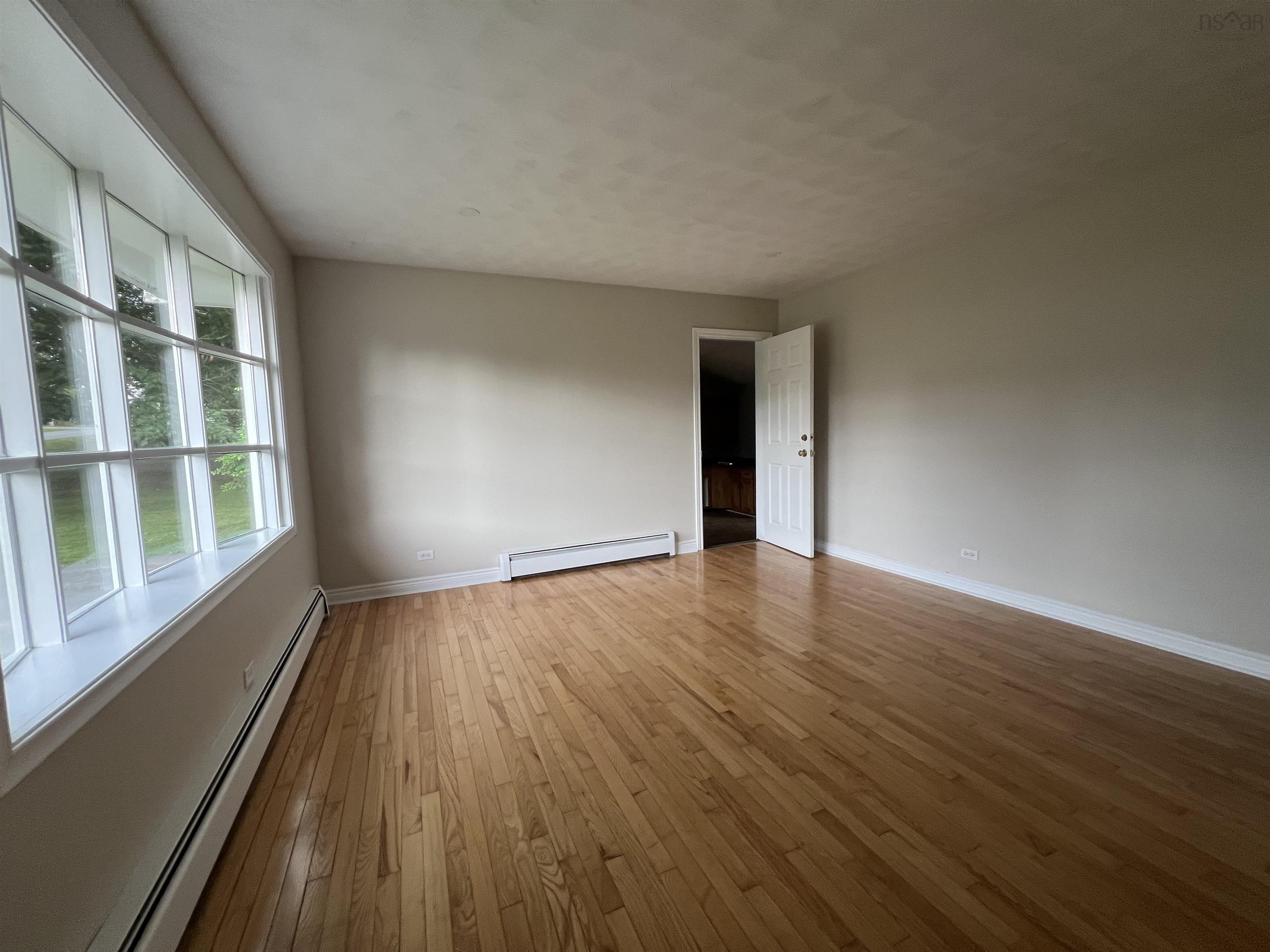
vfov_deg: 89.9
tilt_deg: -5.7
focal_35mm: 13
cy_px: 476
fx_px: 477
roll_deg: +2.4
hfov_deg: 106.2
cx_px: 635
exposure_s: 1/60
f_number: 1.8
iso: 125
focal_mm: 1.57
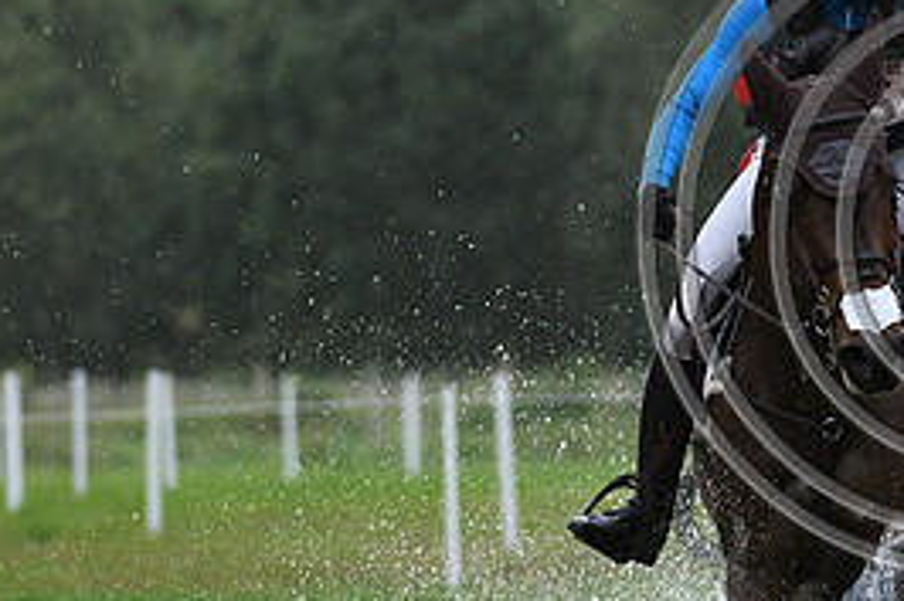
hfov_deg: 3.1
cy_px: 182
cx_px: 952
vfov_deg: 2.1
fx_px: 16437
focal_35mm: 655
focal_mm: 200
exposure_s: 1/1250
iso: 1000
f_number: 4.5
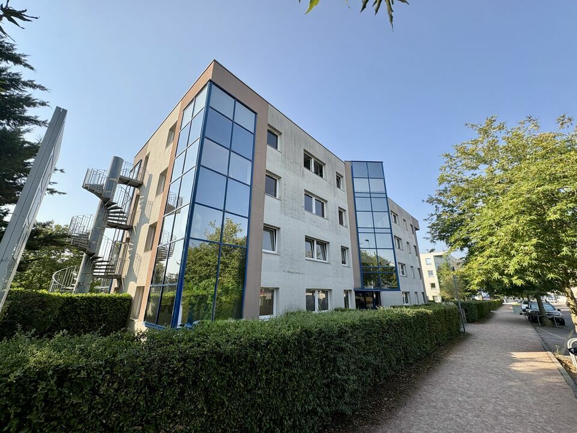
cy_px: 216
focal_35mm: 14
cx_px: 288
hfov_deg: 102.1
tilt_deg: +19.3
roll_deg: -0.6
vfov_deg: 85.7
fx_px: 233
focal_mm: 2.22
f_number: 2.2
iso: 40
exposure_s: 1/821
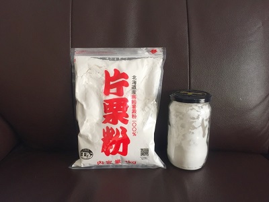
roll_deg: +0.0
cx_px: 134
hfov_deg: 61.7
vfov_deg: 48.2
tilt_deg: -23.5
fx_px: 225
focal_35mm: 29
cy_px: 101
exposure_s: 1/30
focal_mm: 4.15
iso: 40
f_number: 2.2
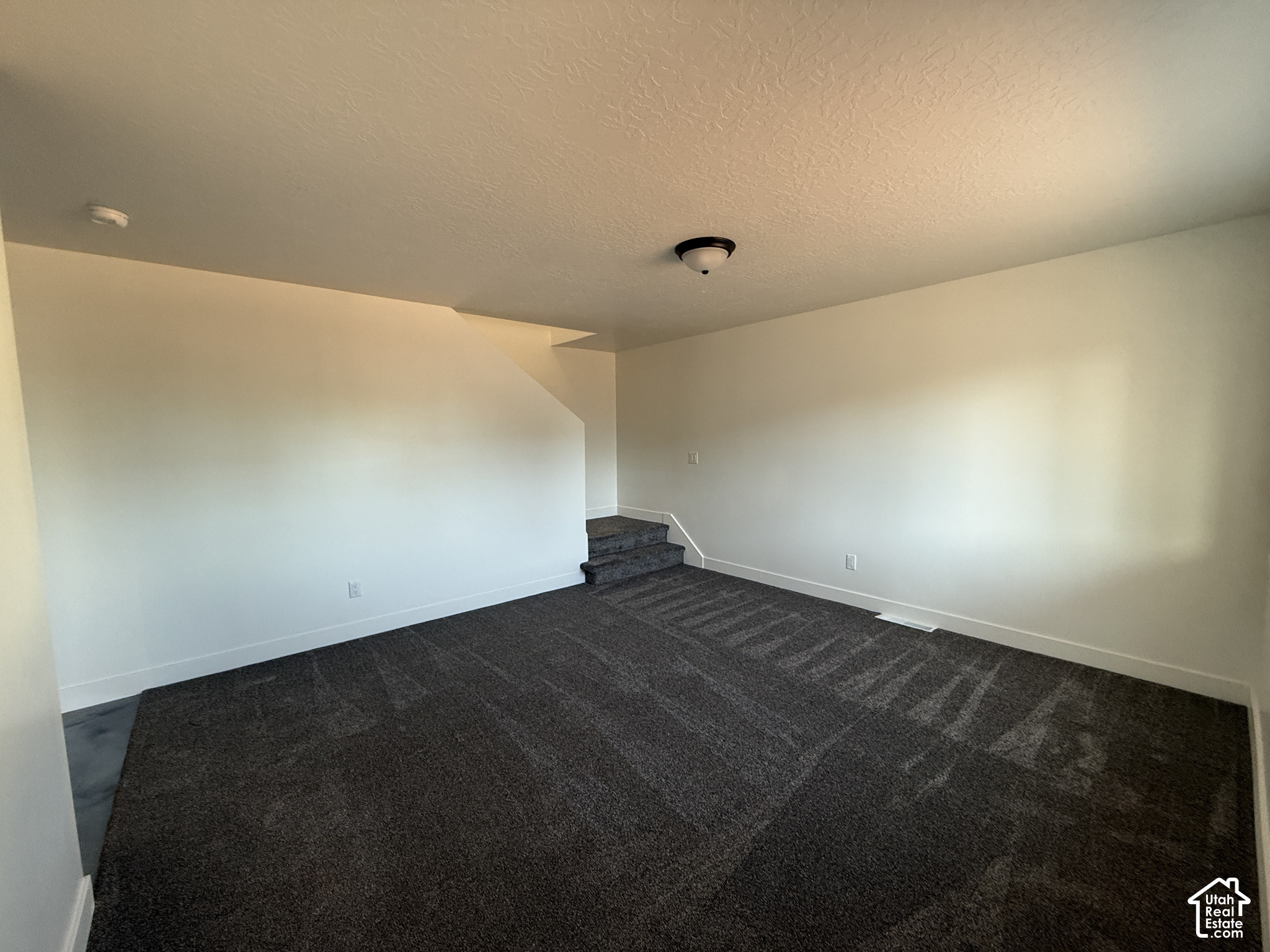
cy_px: 476
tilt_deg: -4.9
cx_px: 635
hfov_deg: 102.1
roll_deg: +0.9
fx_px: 514
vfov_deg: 85.7
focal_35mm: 14
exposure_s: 1/99
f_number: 2.2
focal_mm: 2.22
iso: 250
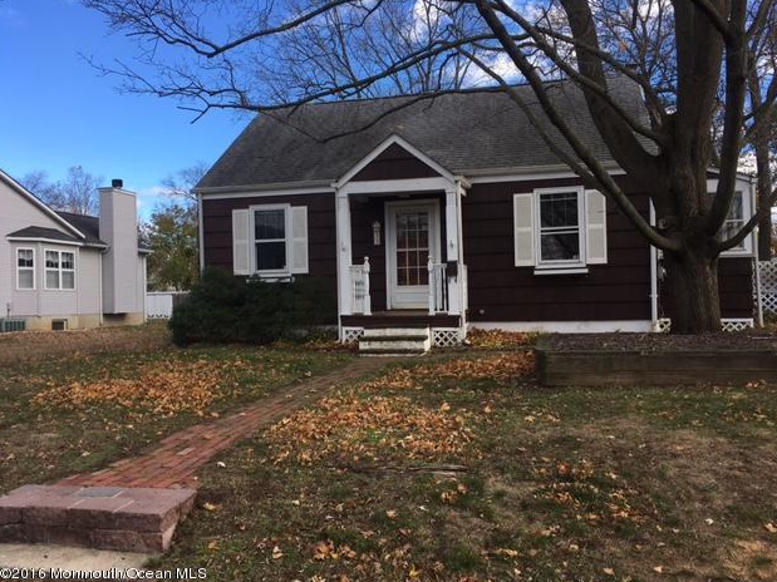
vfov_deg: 46.8
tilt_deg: -0.1
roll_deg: +1.4
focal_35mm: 30
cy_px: 297
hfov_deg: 60.0
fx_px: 673
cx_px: 394
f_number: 2.2
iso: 25
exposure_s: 1/569
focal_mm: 4.15
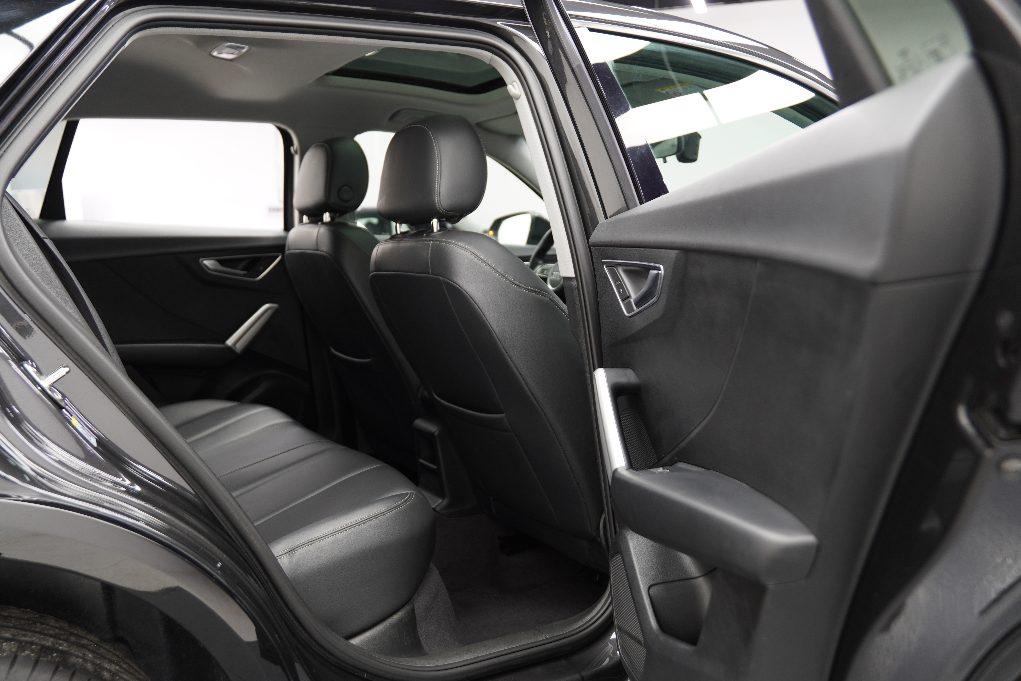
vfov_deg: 41.7
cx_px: 510
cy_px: 340
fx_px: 893
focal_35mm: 32
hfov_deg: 59.5
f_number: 2.8
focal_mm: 21
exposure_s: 1/25
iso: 160
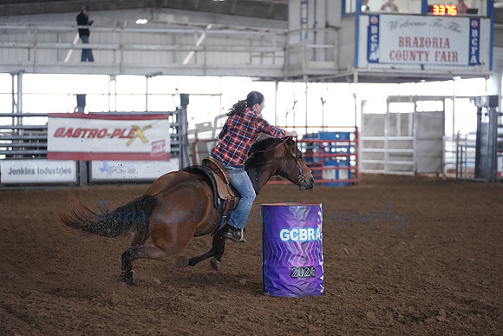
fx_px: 1789
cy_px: 168
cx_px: 252
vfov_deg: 10.7
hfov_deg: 16.0
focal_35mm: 128
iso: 6400
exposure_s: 1/1000
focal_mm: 128
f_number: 2.8
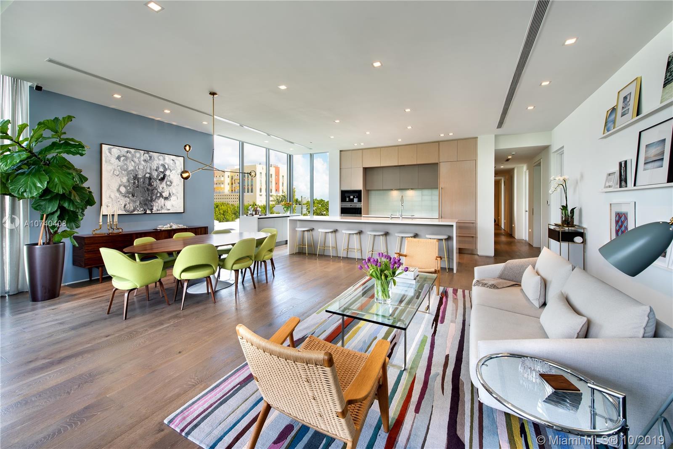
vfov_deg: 81.2
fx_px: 262
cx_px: 336
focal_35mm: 14
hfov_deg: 104.2
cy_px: 224
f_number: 11
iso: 100
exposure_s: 1/30
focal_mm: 14
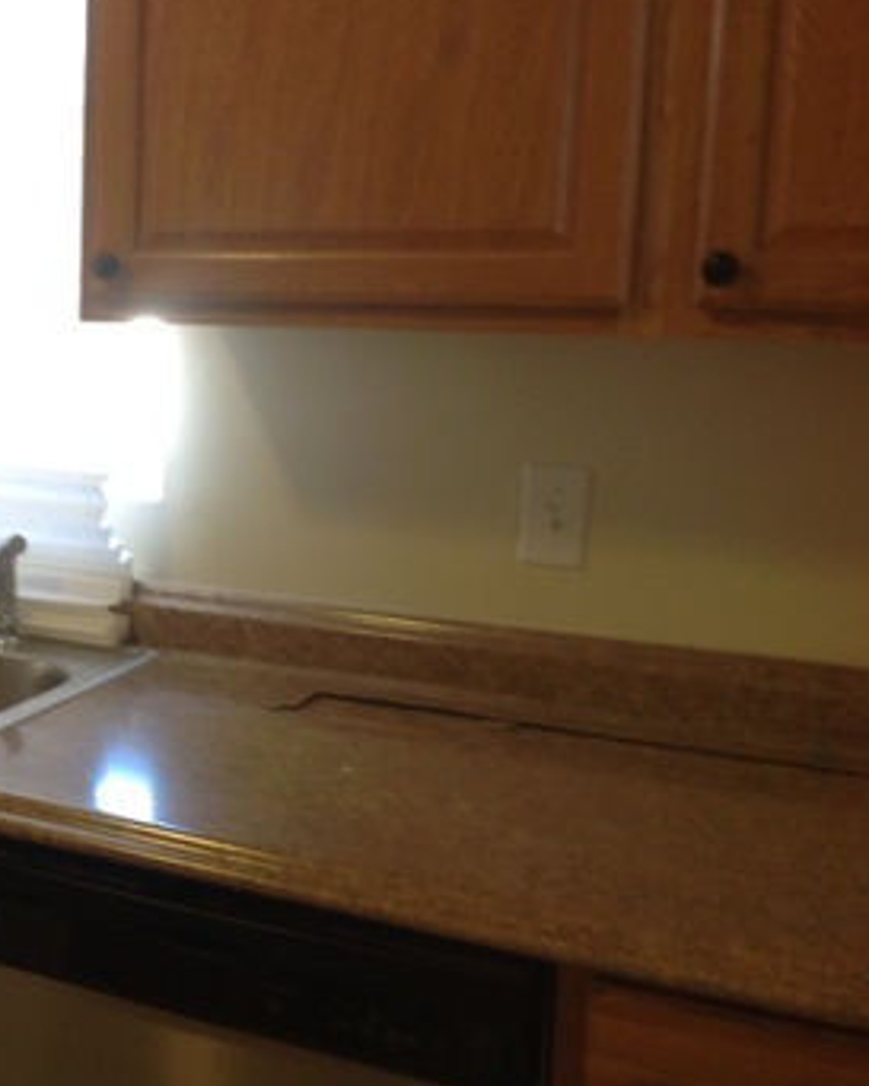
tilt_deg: -11.3
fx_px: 2057
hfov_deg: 22.3
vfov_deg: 29.6
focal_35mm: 64
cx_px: -121
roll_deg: +1.4
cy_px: 586
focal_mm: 4.28
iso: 64
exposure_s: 1/15
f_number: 2.4
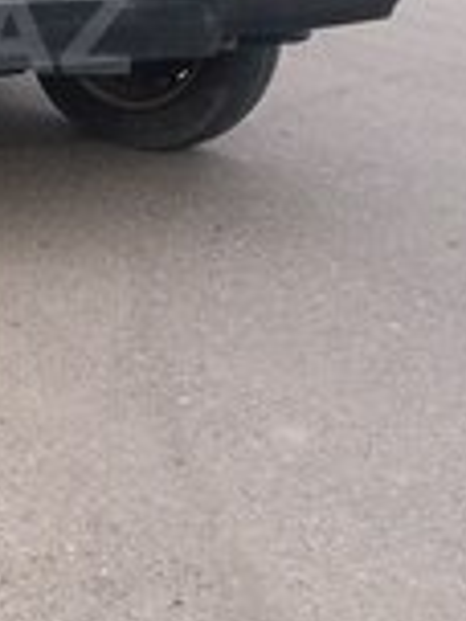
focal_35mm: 88
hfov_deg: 15.7
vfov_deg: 21.6
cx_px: -184
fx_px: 1580
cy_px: 29
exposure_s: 1/313
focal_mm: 3.7
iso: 40
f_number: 1.9
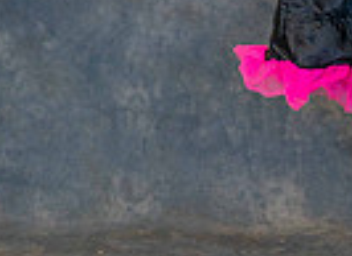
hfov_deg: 4.9
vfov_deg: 3.5
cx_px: 349
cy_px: -307
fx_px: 4128
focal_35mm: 410
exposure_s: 1/250
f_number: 1.4
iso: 500
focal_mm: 85
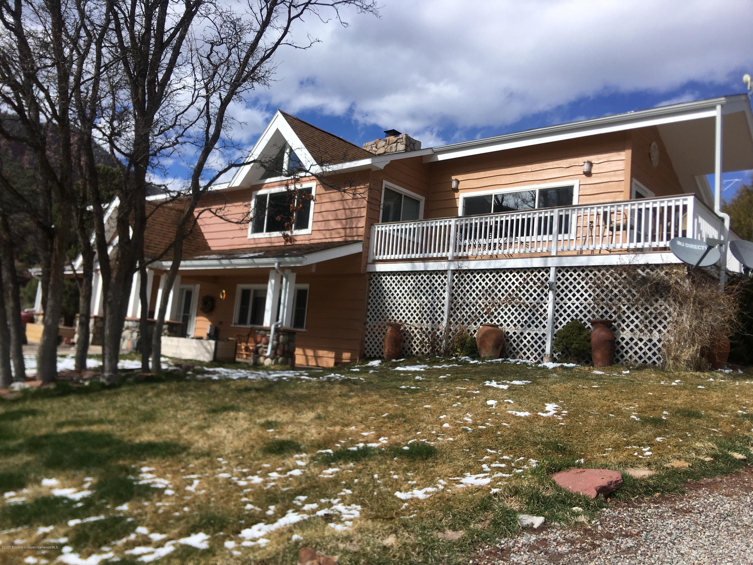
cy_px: 282
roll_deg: -5.0
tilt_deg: +7.7
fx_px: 631
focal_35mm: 29
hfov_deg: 61.7
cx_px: 376
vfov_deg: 48.2
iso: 25
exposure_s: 1/2137
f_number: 2.2
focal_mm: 4.15
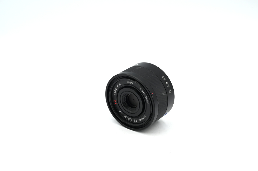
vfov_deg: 19.4
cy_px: 86
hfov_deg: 28.9
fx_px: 501
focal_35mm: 70
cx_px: 129
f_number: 14
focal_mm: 70
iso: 200
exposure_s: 1/50
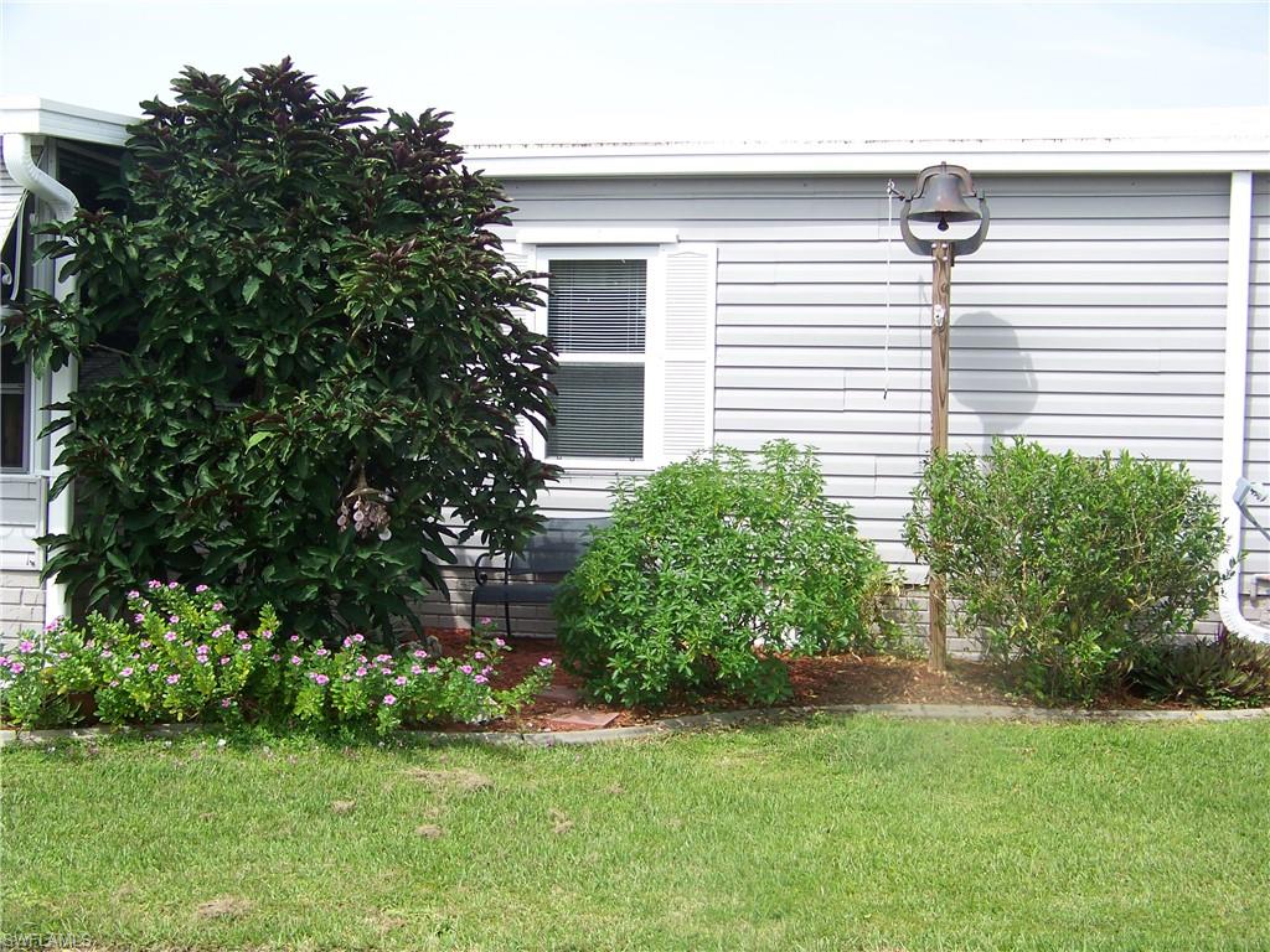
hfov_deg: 38.9
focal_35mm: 49
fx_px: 1798
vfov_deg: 29.7
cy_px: 476
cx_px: 635
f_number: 2.8
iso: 64
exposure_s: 1/500
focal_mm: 7.6
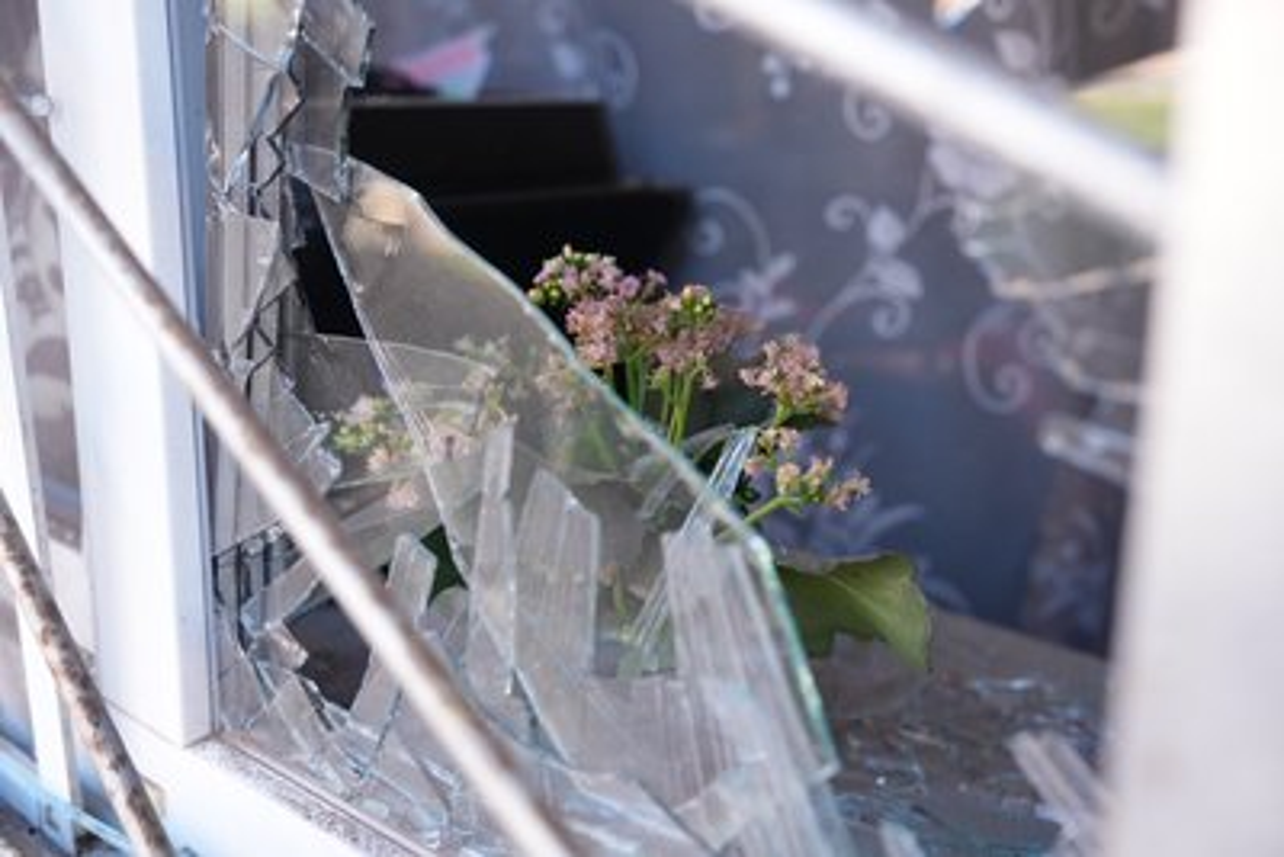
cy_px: 428
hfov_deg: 50.7
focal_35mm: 38
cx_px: 642
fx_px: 1356
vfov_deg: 35.1
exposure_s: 1/250
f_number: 2.8
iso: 500
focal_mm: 38
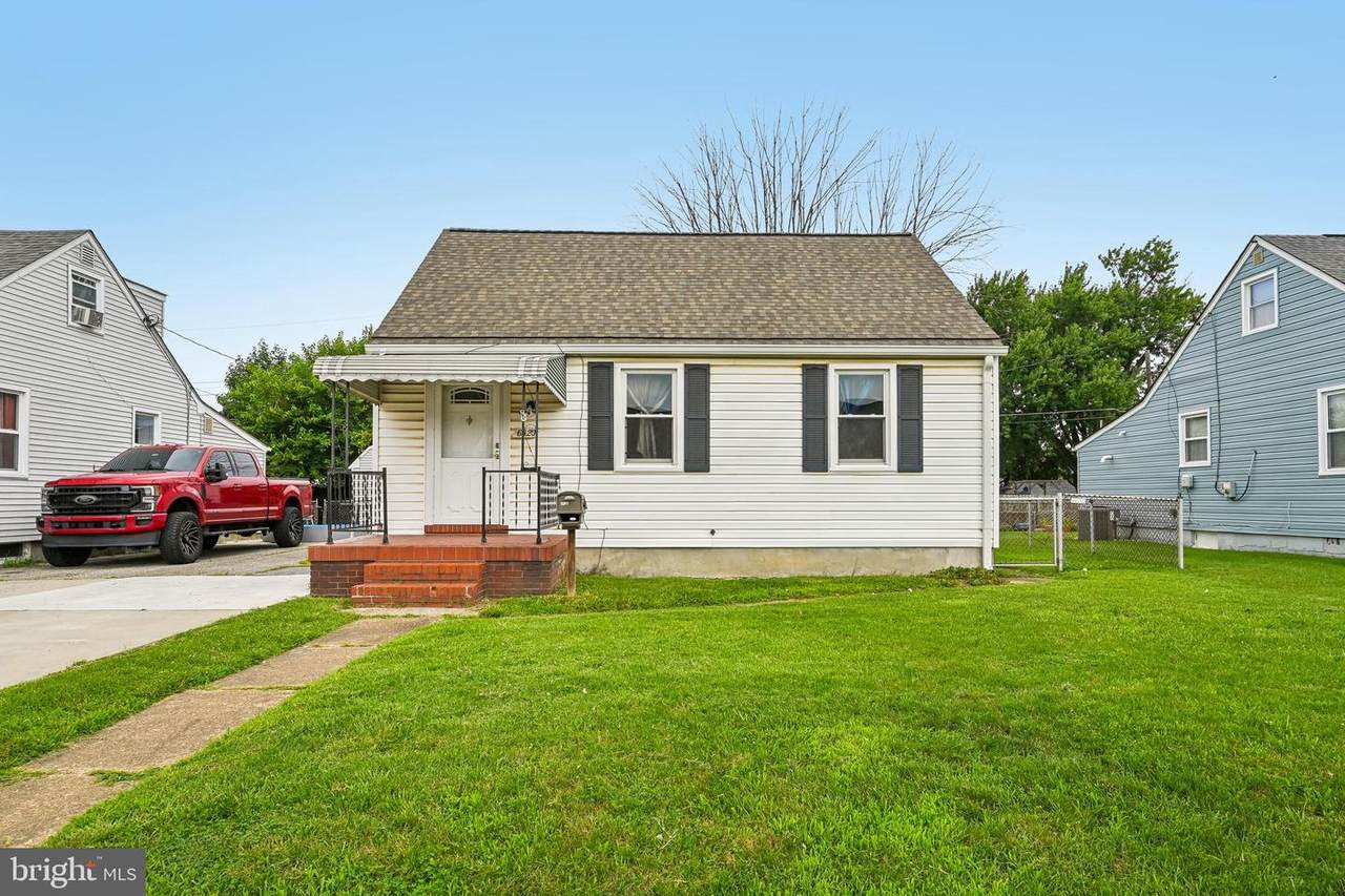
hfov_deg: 81.2
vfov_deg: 59.5
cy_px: 448
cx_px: 672
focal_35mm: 21
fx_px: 784
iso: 100
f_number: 8
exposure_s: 1/400
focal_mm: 21
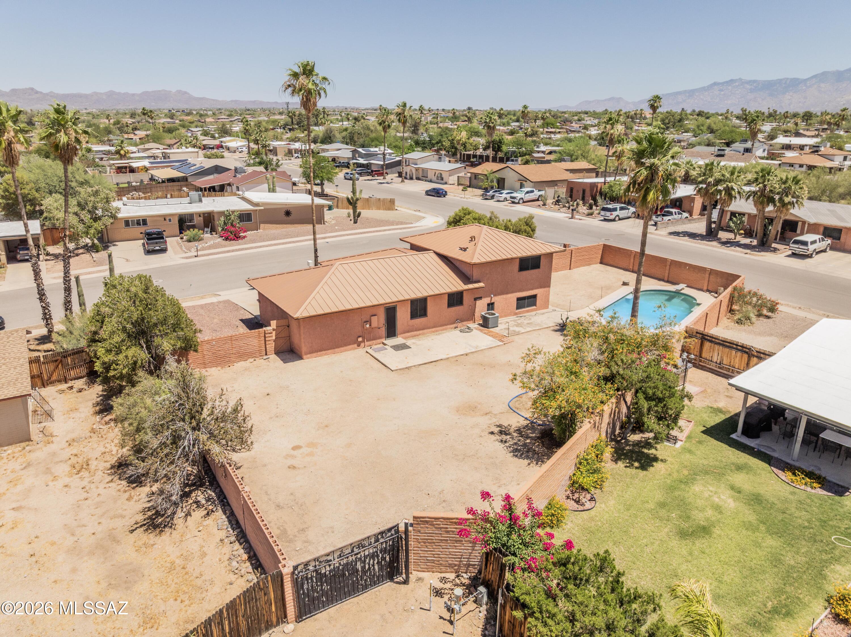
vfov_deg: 56.8
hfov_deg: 71.6
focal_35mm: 24
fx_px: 590
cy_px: 318
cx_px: 426
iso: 200
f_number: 2.8
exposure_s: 1/60
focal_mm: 12.29
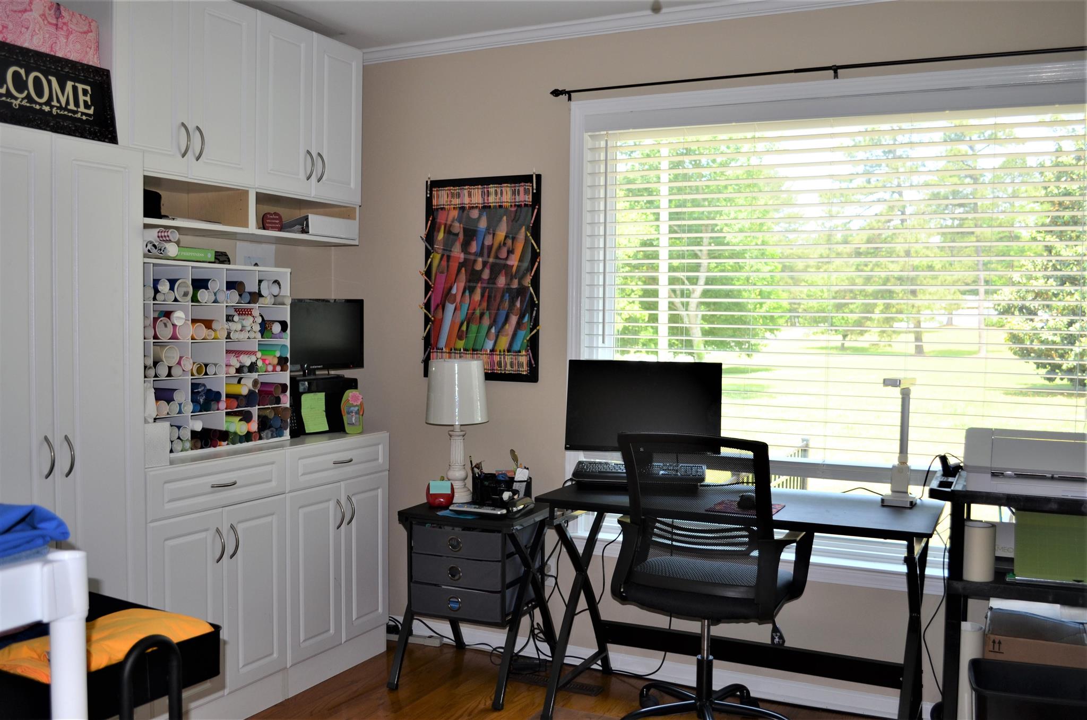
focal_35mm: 33
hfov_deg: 57.3
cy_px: 360
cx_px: 544
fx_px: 994
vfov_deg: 39.8
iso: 200
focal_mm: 22
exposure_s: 1/125
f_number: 3.8
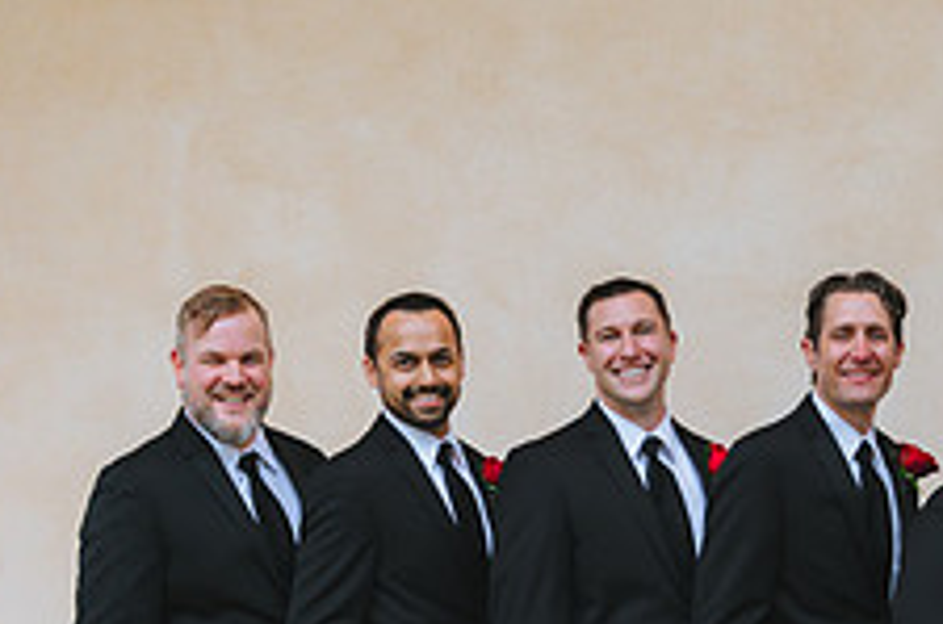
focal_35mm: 124
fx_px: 3241
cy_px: 637
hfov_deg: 15.8
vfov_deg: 10.9
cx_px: 1186
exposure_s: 1/160
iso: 1000
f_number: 3.2
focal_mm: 48
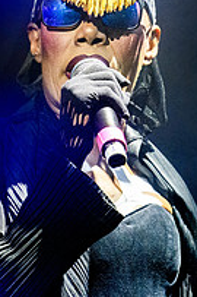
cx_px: 78
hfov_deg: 2.1
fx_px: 5476
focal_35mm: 666
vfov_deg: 3.1
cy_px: 6
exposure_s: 1/2000
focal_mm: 200
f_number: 2.8
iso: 4000
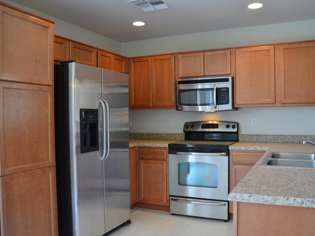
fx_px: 300
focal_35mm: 33
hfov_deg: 55.3
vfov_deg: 43.0
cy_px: 119
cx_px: 166
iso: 400
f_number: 4
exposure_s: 1/60
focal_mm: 20
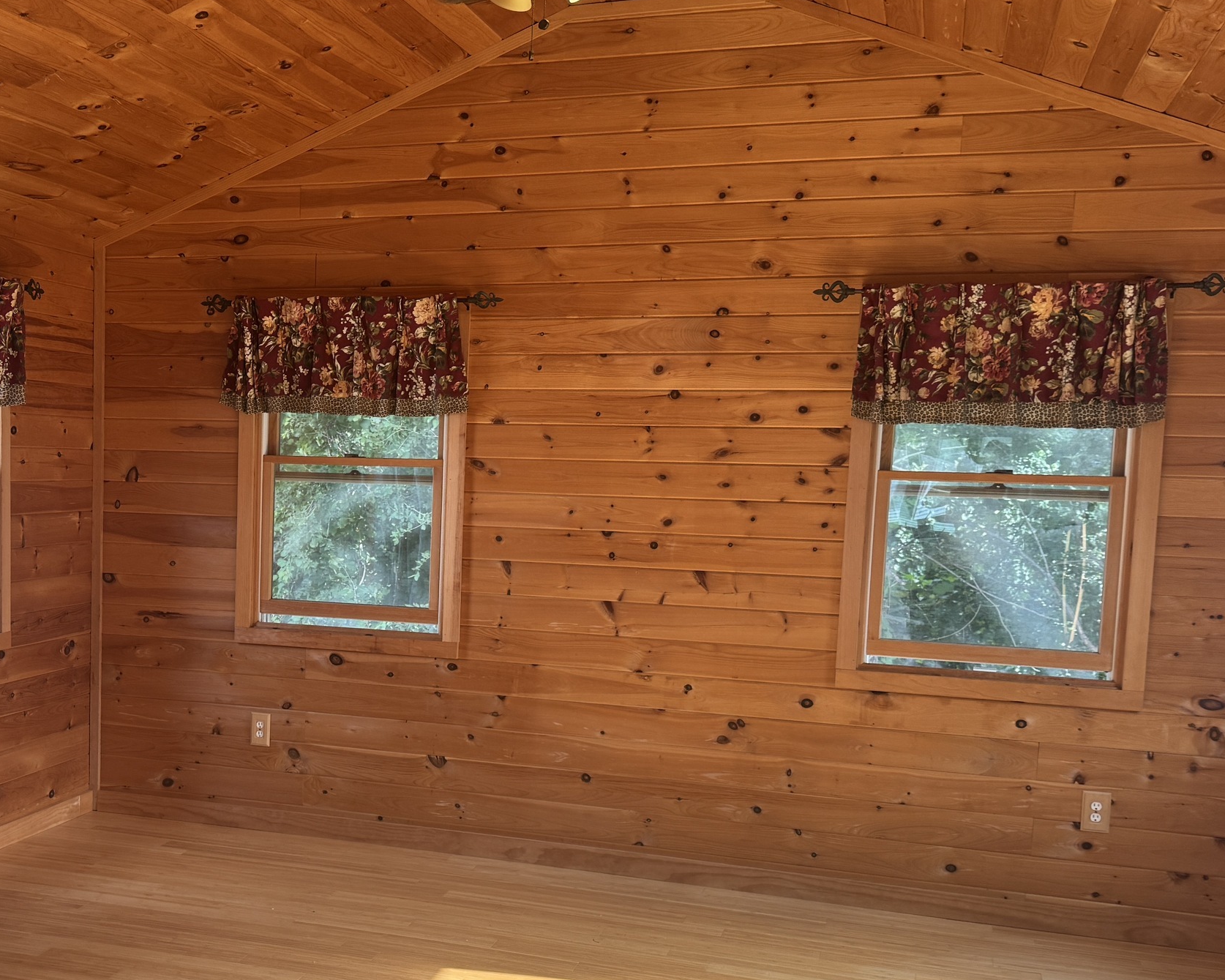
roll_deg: -1.6
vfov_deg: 34.8
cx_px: 324
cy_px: 587
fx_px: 1559
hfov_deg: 41.8
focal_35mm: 43
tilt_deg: -5.7
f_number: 1.78
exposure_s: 1/123
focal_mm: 6.76
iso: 100
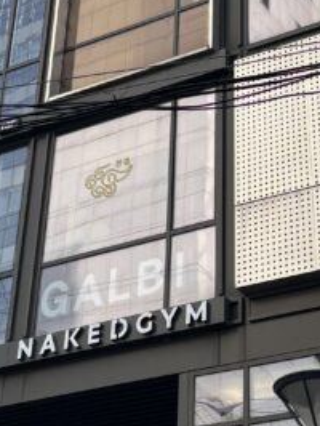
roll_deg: -4.9
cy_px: 16
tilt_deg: +37.4
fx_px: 1231
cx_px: 120
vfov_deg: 19.2
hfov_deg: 14.8
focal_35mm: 100
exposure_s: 1/1233
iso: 50
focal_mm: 5.96
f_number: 1.6
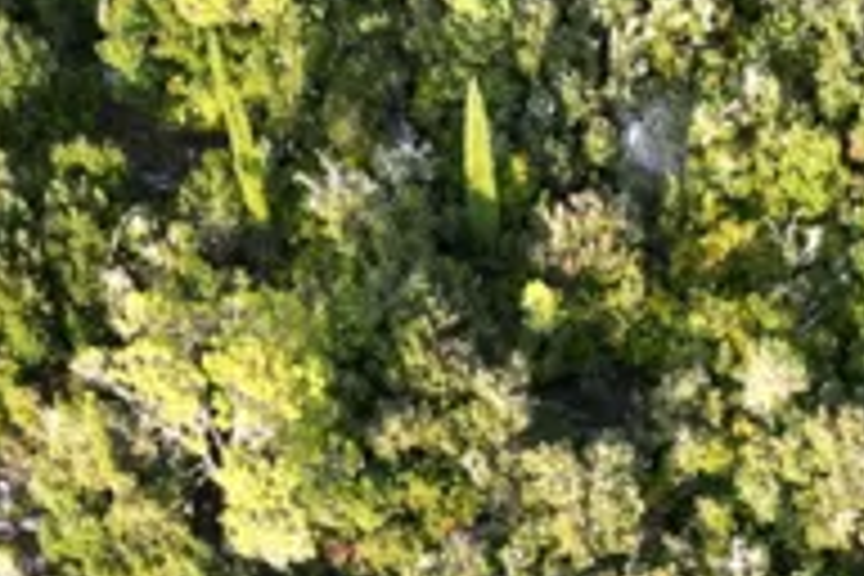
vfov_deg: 11.5
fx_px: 2496
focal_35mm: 104
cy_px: 1246
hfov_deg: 19.6
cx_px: 562
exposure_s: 1/240
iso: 110
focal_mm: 6.72
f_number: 1.7
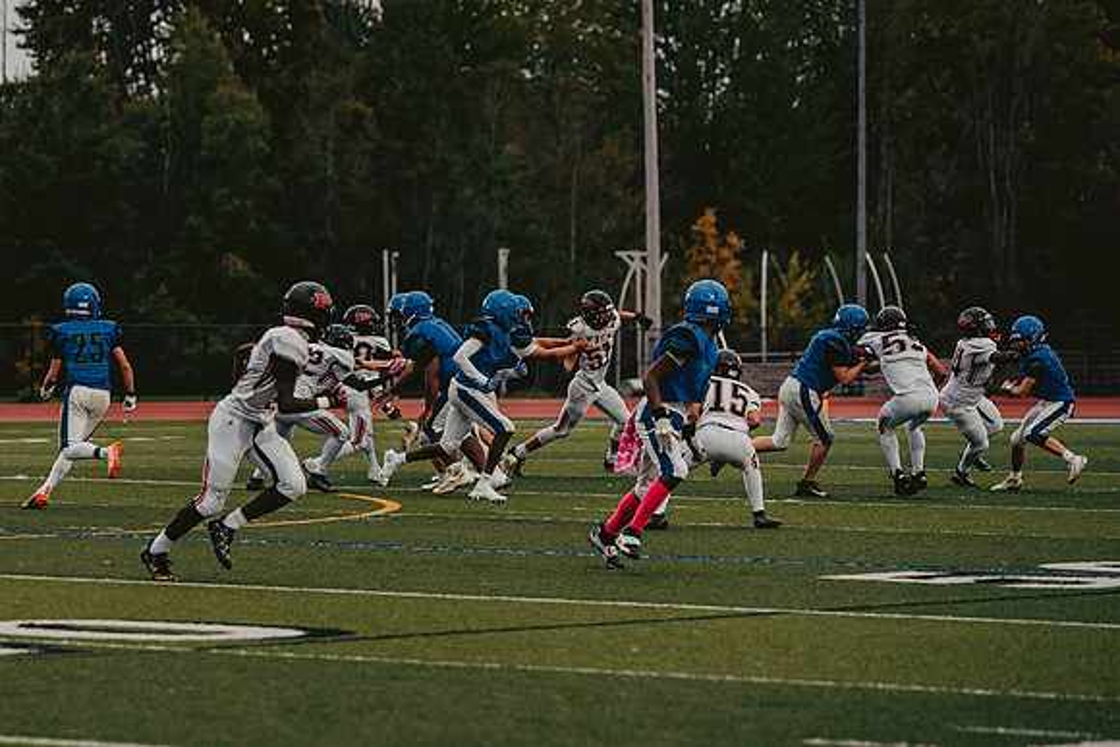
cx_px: 380
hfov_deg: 11.3
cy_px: 388
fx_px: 5644
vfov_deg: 7.6
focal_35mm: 181
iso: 800
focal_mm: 135
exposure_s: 1/640
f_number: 3.2
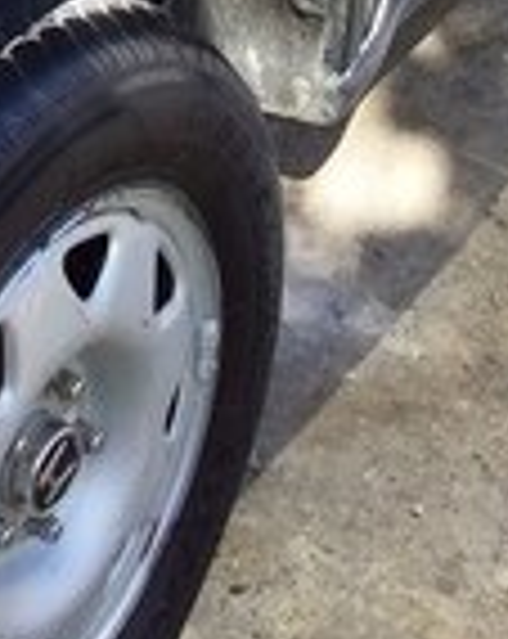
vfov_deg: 16.7
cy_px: -279
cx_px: -135
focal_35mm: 106
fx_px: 1999
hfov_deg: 14.0
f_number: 2.2
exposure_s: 1/302
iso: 40
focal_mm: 3.3
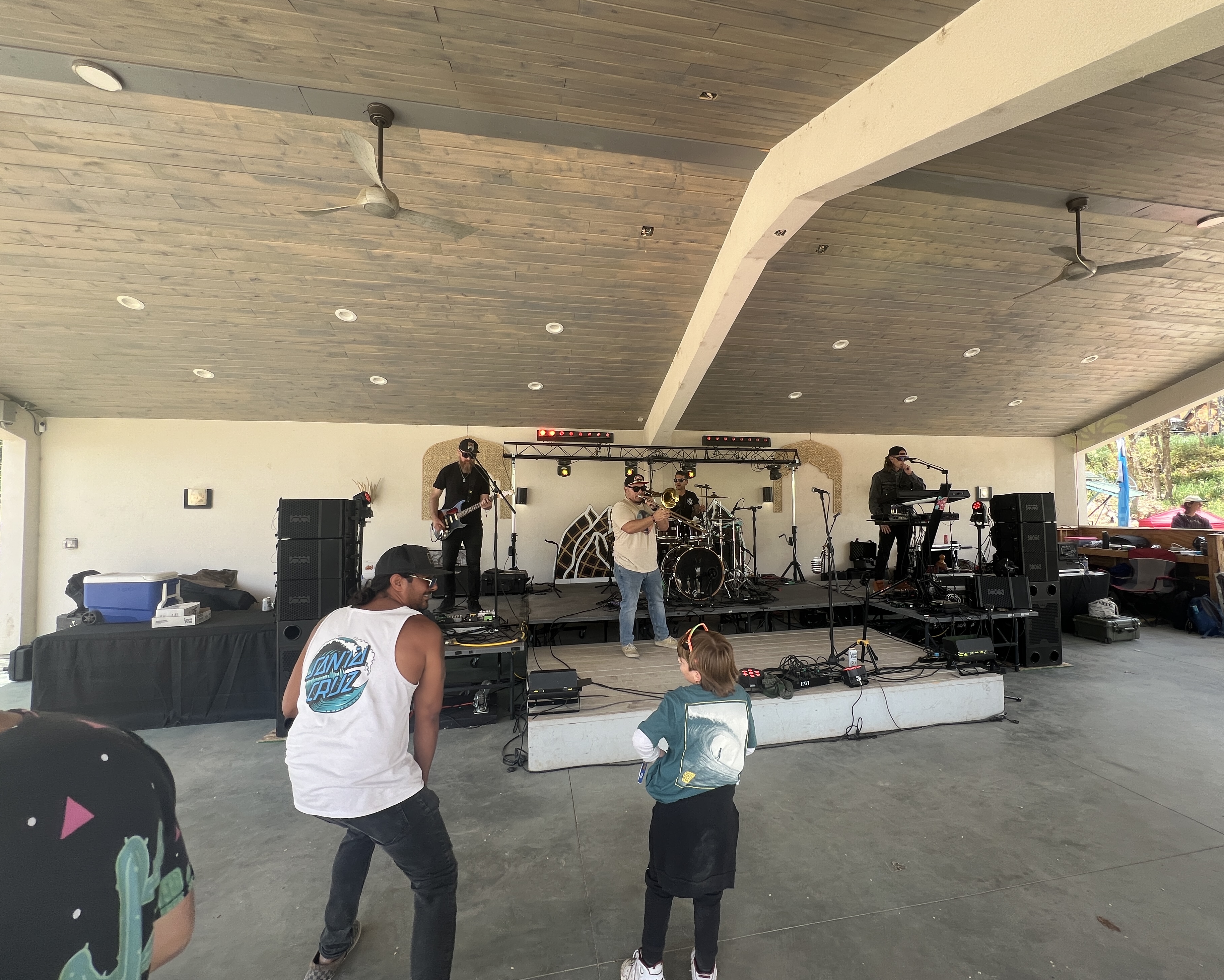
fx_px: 507
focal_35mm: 14
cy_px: 477
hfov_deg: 100.6
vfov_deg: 88.0
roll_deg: +1.1
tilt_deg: +2.0
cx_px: 645
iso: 32
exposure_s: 1/111
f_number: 1.8
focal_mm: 1.57
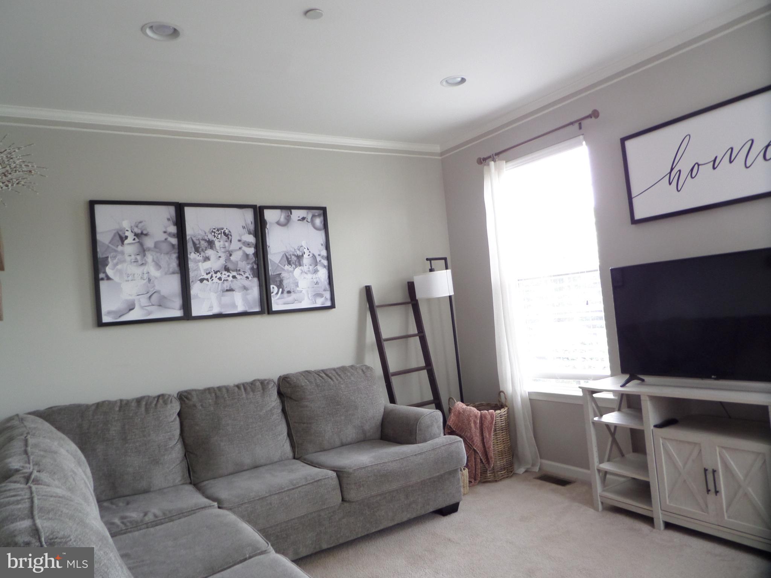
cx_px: 386
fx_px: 535
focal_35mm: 24
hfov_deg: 71.6
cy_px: 289
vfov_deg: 56.8
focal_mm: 4
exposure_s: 1/30
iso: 200
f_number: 3.2
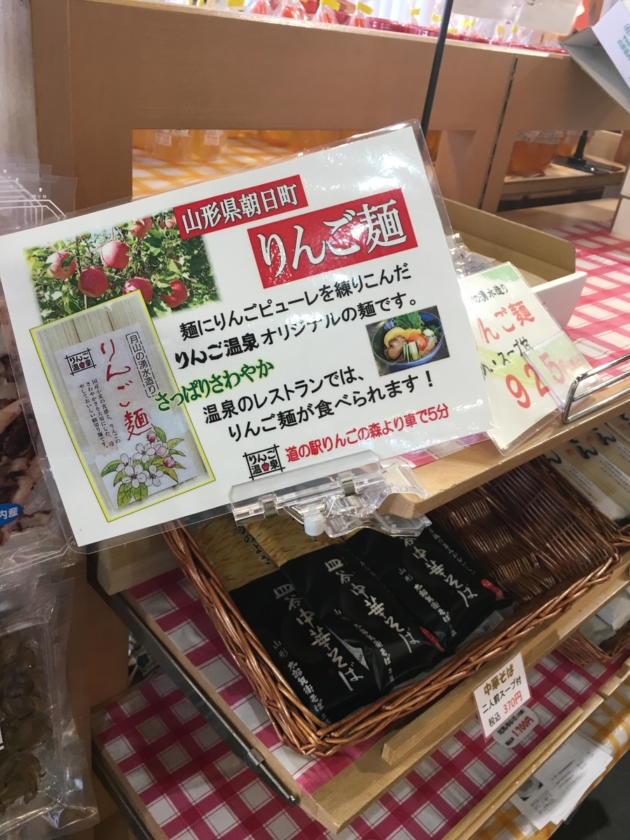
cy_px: 420
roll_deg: -9.0
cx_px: 315
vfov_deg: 61.7
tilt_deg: -29.3
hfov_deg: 48.2
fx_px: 704
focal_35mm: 29
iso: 40
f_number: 2.2
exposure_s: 1/30
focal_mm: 4.15
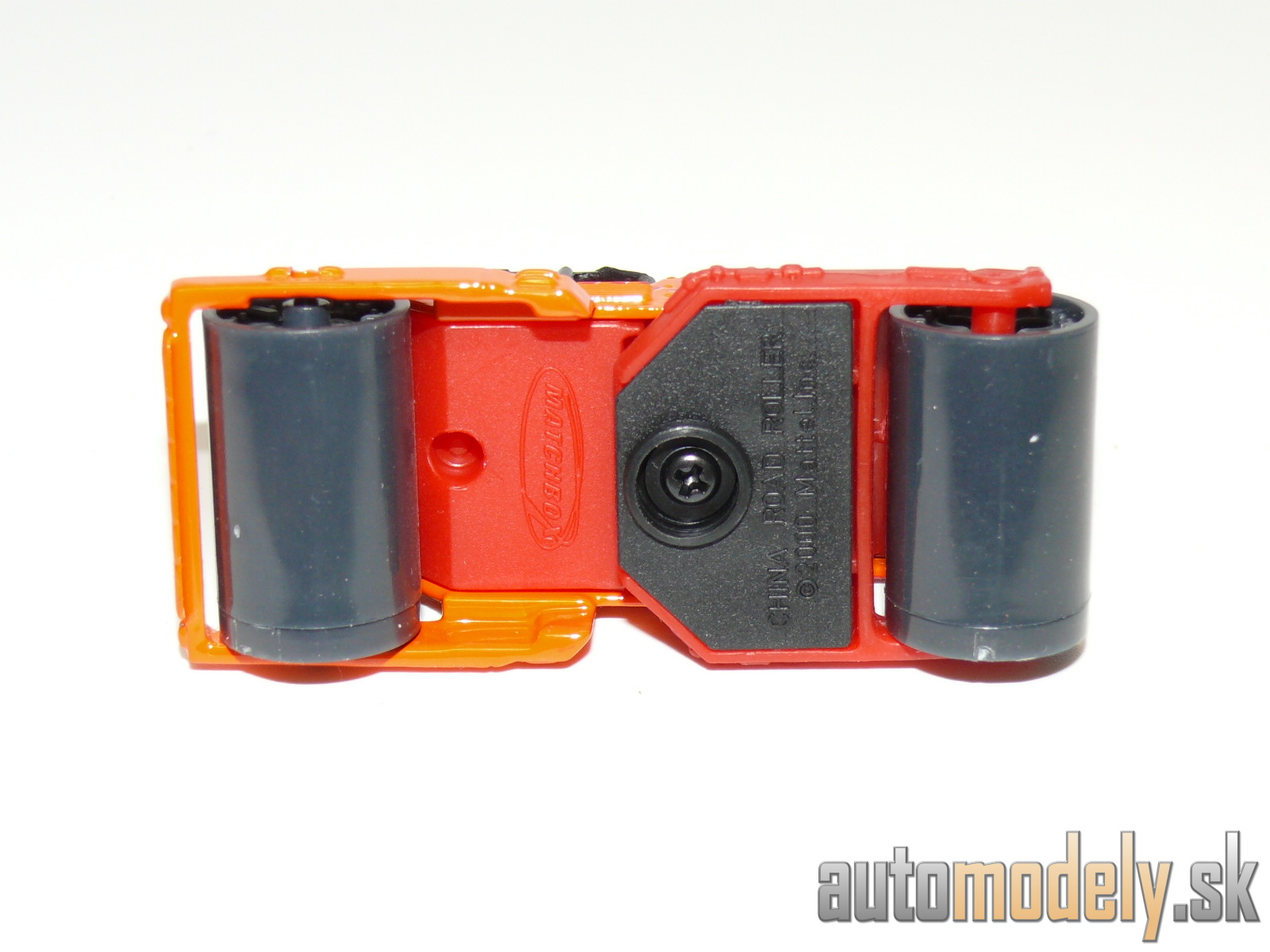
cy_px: 476
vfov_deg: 19.9
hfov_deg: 26.3
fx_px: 2715
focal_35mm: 74
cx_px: 635
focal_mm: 11.2
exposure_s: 1/30
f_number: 4
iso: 100
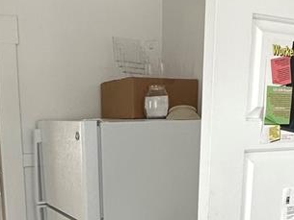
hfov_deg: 34.8
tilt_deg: -13.5
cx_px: 121
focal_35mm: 55
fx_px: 467
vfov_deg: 24.7
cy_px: 244
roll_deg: -1.2
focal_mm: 2.22
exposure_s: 1/99
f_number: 2.2
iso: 125
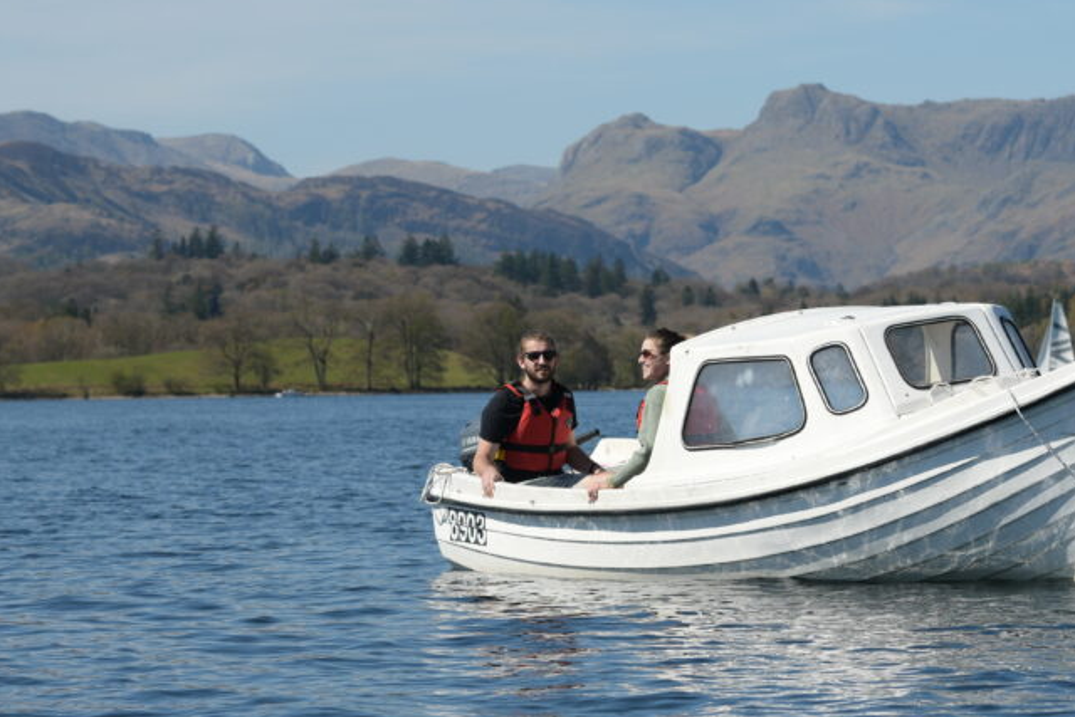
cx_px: 789
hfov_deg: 11.7
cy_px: 281
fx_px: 5256
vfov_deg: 7.8
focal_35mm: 176
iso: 125
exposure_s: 1/500
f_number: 8
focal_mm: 110
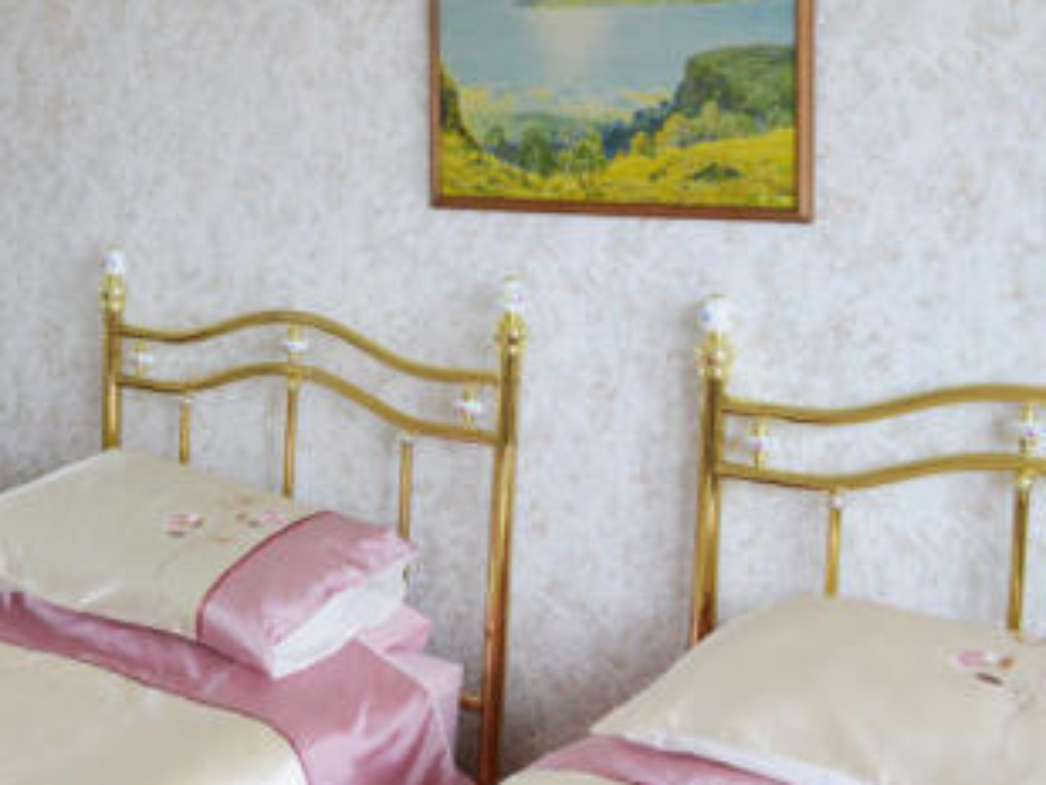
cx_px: 125
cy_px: 247
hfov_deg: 33.3
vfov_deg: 26.4
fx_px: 1663
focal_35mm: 55
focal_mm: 18
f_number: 5.6
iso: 400
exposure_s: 1/125
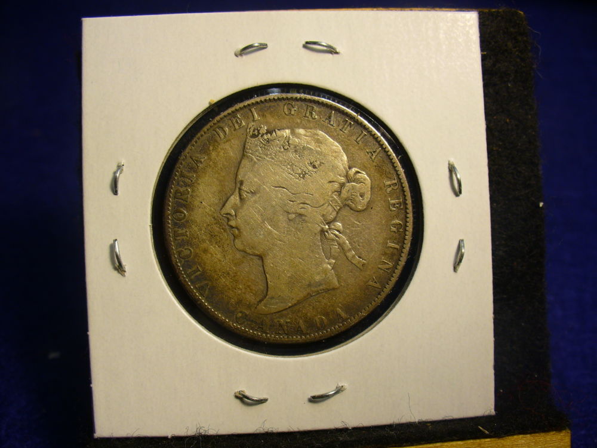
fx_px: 638
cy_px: 224
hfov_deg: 50.1
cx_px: 298
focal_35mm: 37
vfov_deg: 38.7
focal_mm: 6.1
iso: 80
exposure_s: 1/80
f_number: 2.8
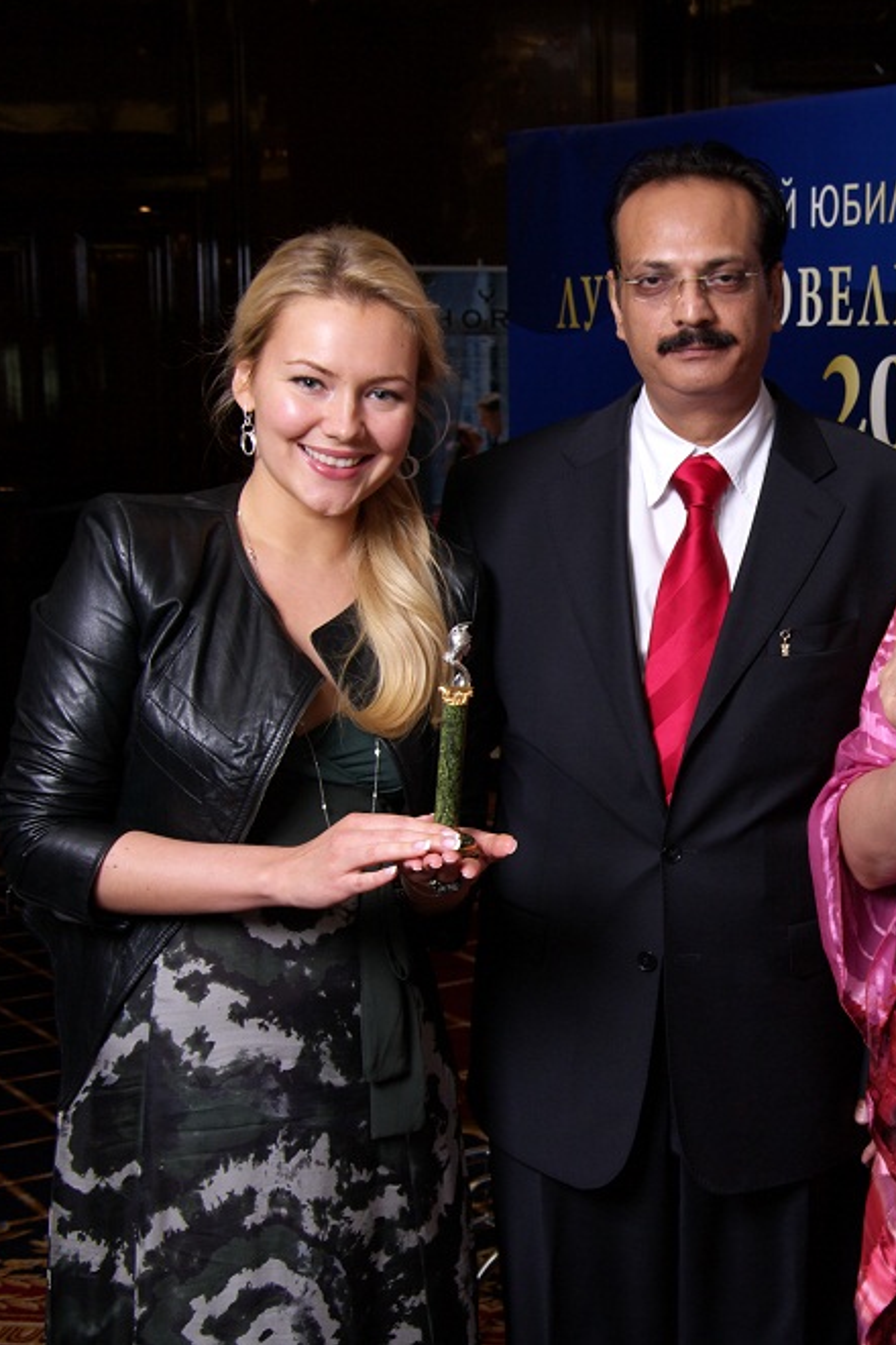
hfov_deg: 22.6
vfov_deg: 33.9
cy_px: 670
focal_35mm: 59
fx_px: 2202
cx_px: 764
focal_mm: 26
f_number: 8
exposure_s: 1/60
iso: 200
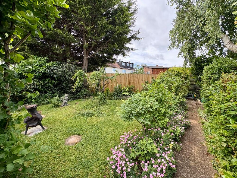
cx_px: 118
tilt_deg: -2.8
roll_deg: -0.8
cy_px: 89
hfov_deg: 102.1
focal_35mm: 14
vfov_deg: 85.7
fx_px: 96
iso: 64
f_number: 2.2
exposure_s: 1/459
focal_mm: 2.22
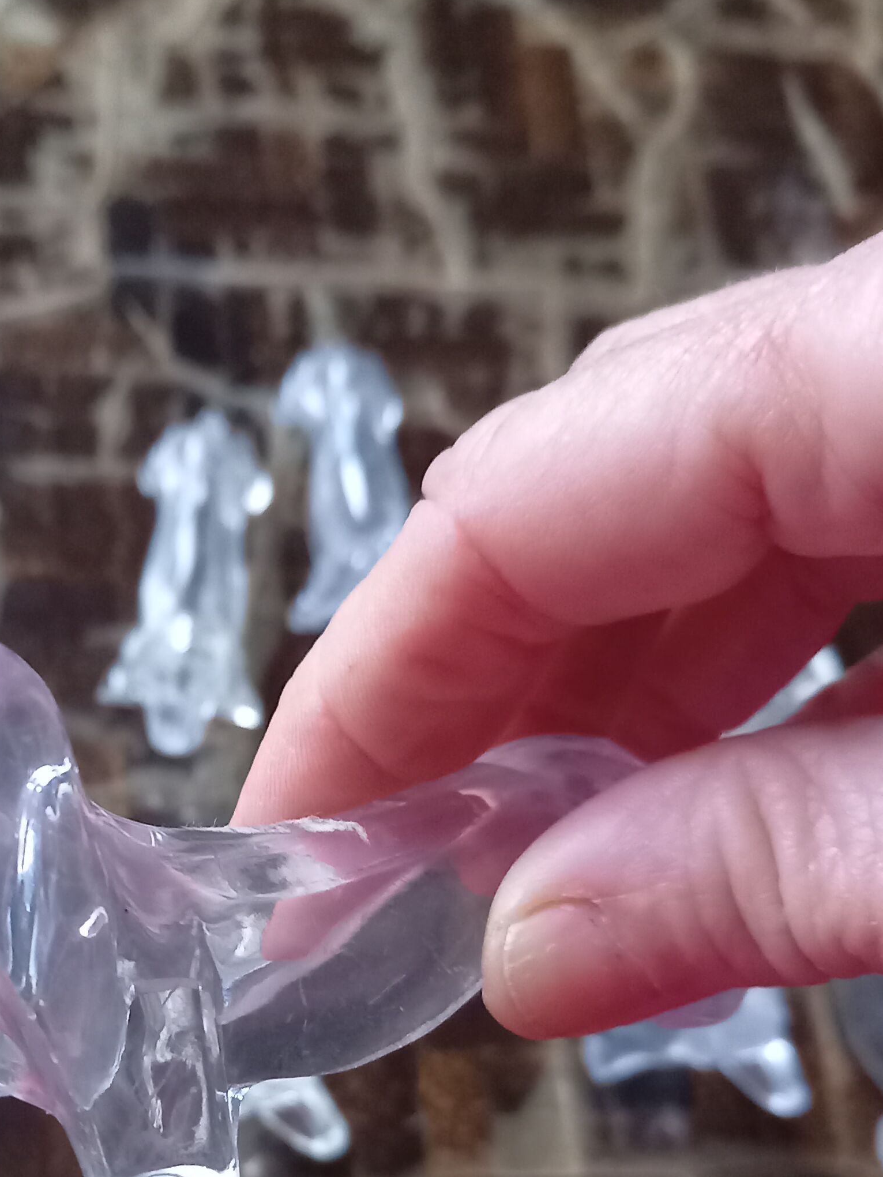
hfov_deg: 29.2
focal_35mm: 49
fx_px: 1666
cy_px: 869
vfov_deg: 38.0
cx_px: 212
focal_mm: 4.65
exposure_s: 1/20
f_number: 1.8
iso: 1000
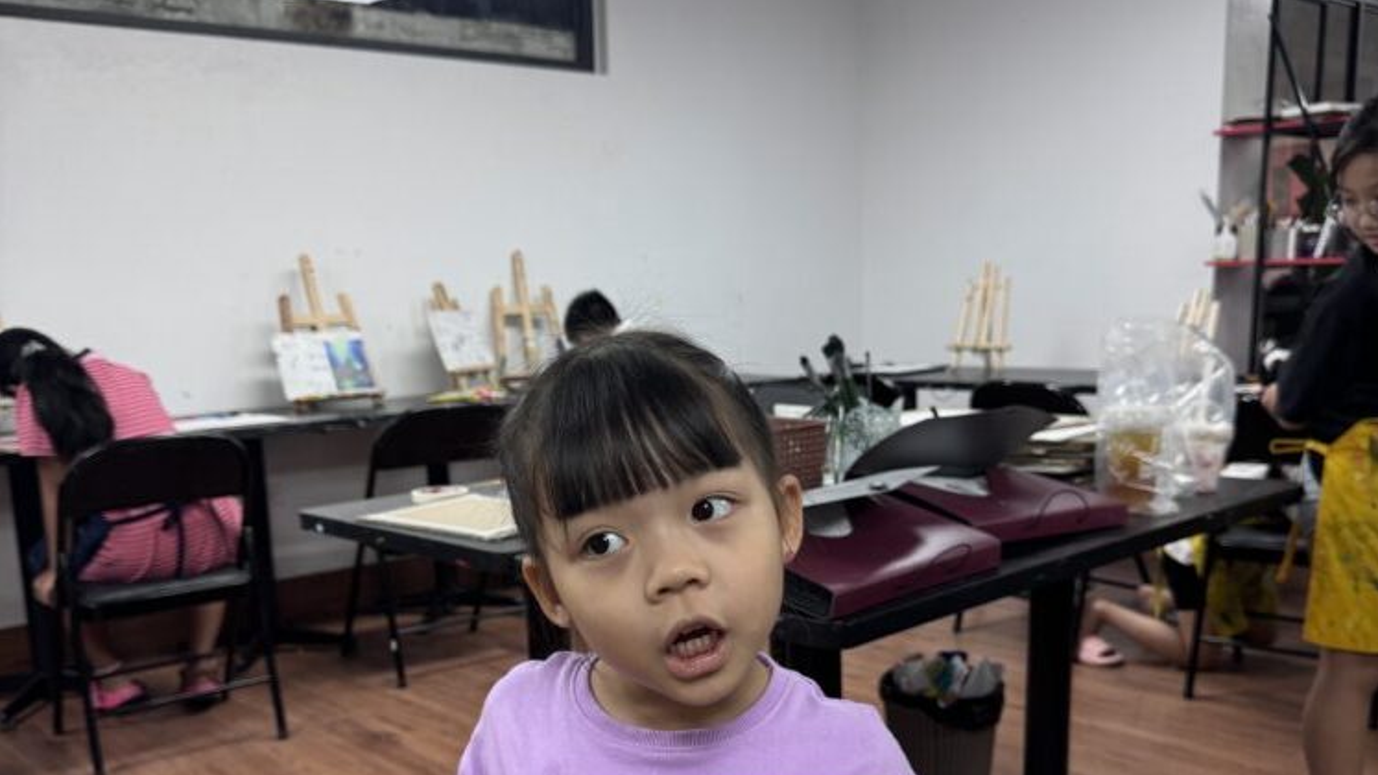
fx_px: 1279
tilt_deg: -11.2
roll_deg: +1.8
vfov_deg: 33.2
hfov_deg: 56.6
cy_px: 561
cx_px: 690
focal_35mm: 35
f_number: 1.78
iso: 125
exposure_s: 1/100
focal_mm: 6.76
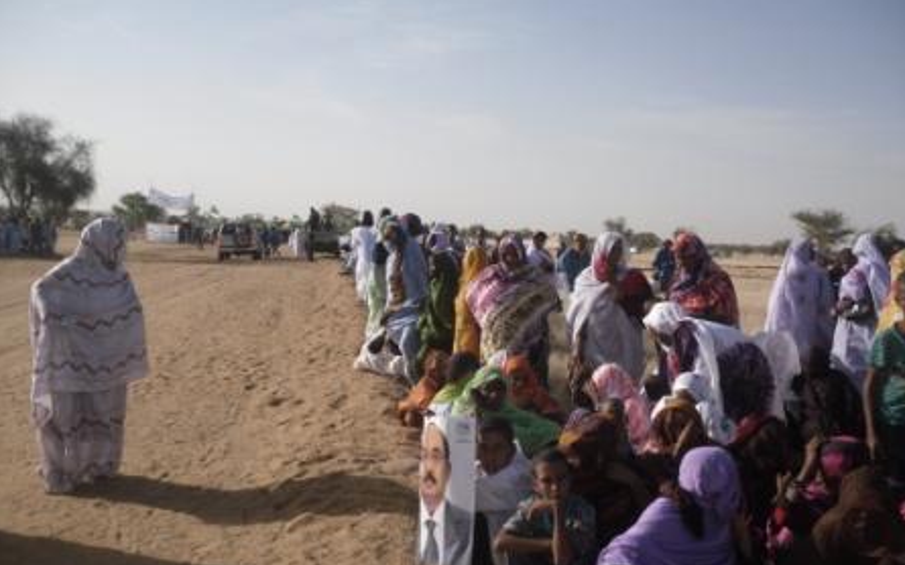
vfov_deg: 26.8
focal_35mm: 48
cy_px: 329
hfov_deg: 41.8
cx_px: 451
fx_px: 1184
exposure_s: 1/215
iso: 80
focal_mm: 6.3
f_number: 8.2
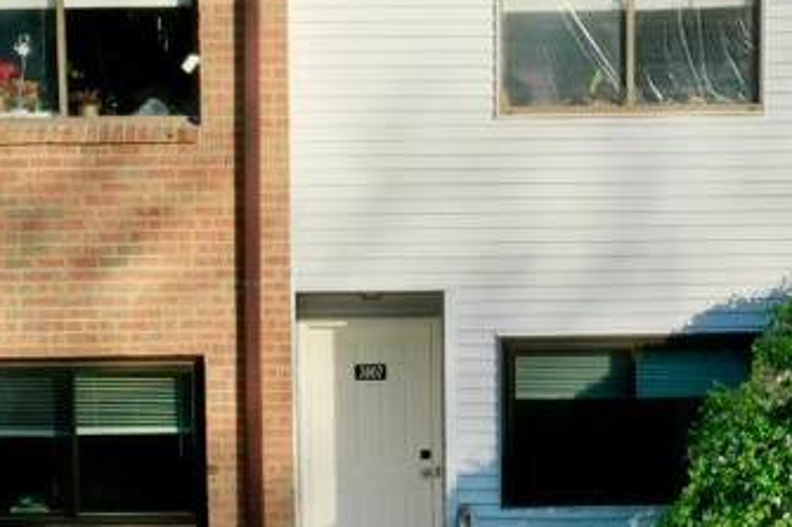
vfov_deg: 12.8
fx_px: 2353
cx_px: 348
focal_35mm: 107
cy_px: 178
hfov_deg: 19.1
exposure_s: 1/80
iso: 100
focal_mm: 10.26
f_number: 11
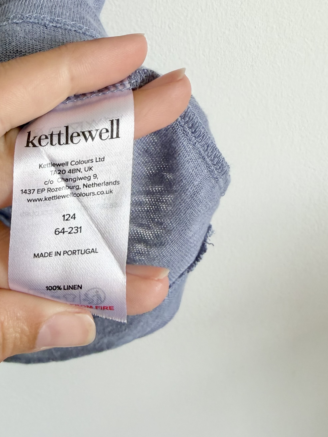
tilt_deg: -27.8
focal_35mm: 40
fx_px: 505
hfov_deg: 35.4
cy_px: 161
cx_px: 94
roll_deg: +6.2
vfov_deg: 46.3
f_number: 2.2
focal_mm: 2.22
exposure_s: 1/121
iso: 160
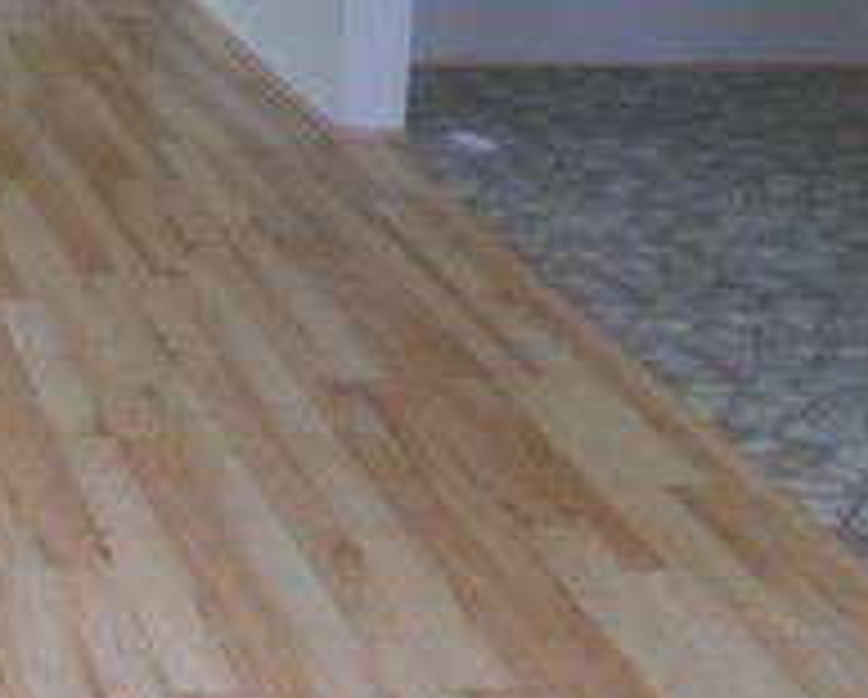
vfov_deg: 17.2
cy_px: -216
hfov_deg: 20.4
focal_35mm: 84
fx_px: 2161
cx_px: -315
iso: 100
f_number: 2.8
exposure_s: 1/30
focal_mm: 4.6
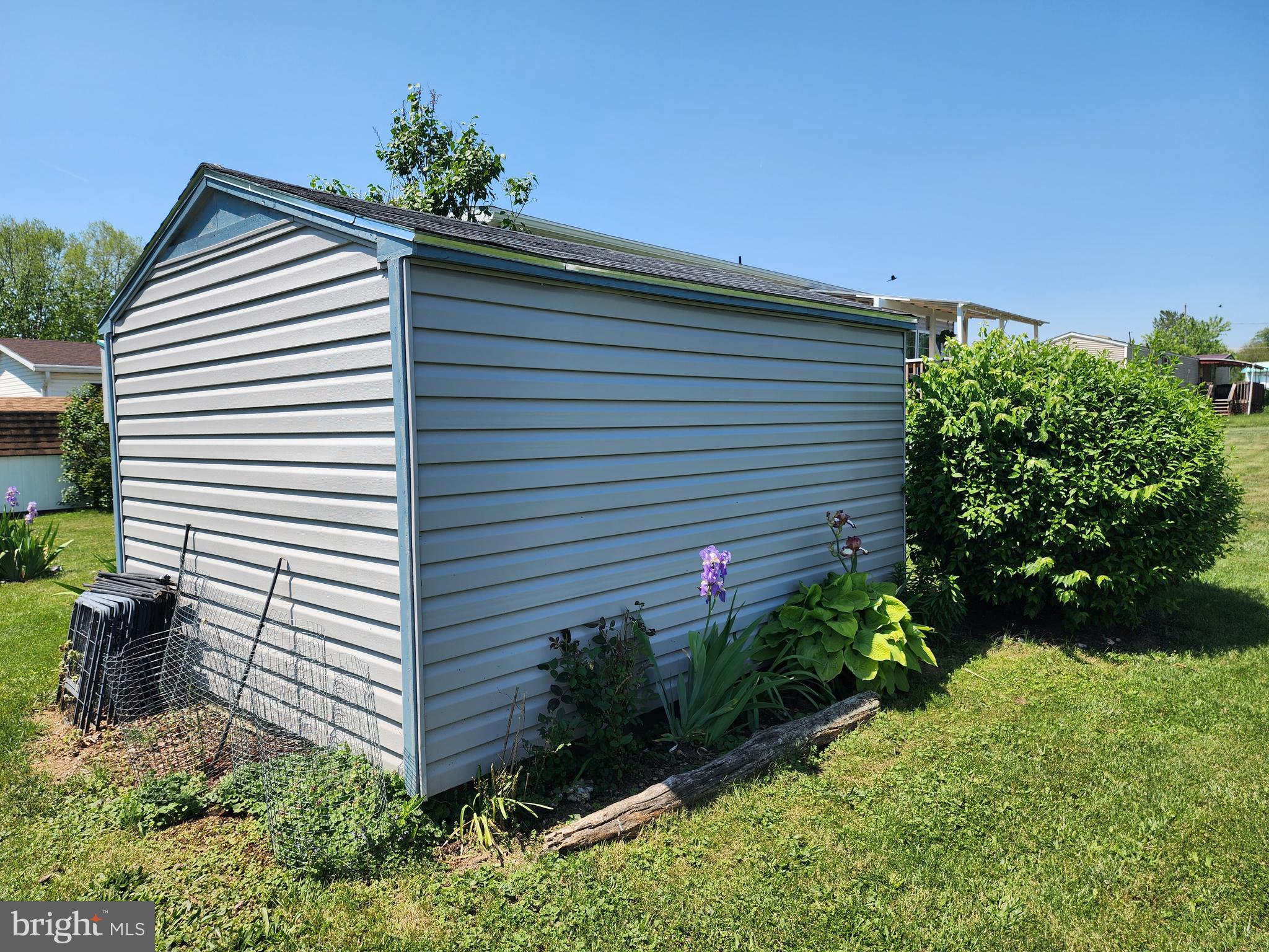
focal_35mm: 23
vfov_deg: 58.9
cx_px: 634
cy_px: 476
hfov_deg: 73.9
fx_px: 843
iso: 12
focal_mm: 6.4
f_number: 1.8
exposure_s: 1/907
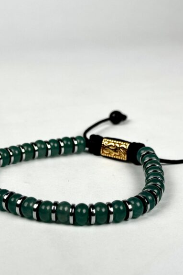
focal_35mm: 89
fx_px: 678
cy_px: 182
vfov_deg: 22.8
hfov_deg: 15.4
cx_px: 69
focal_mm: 6.76
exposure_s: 1/10526
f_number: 1.78
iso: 64
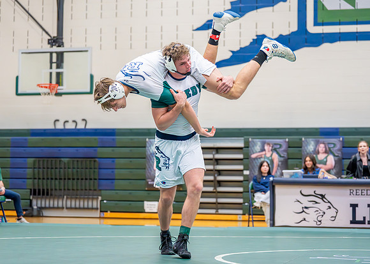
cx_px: 176
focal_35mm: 85
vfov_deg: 16.9
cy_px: 129
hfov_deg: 23.5
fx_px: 891
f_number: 2.8
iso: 6400
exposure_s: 1/1000
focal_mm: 70
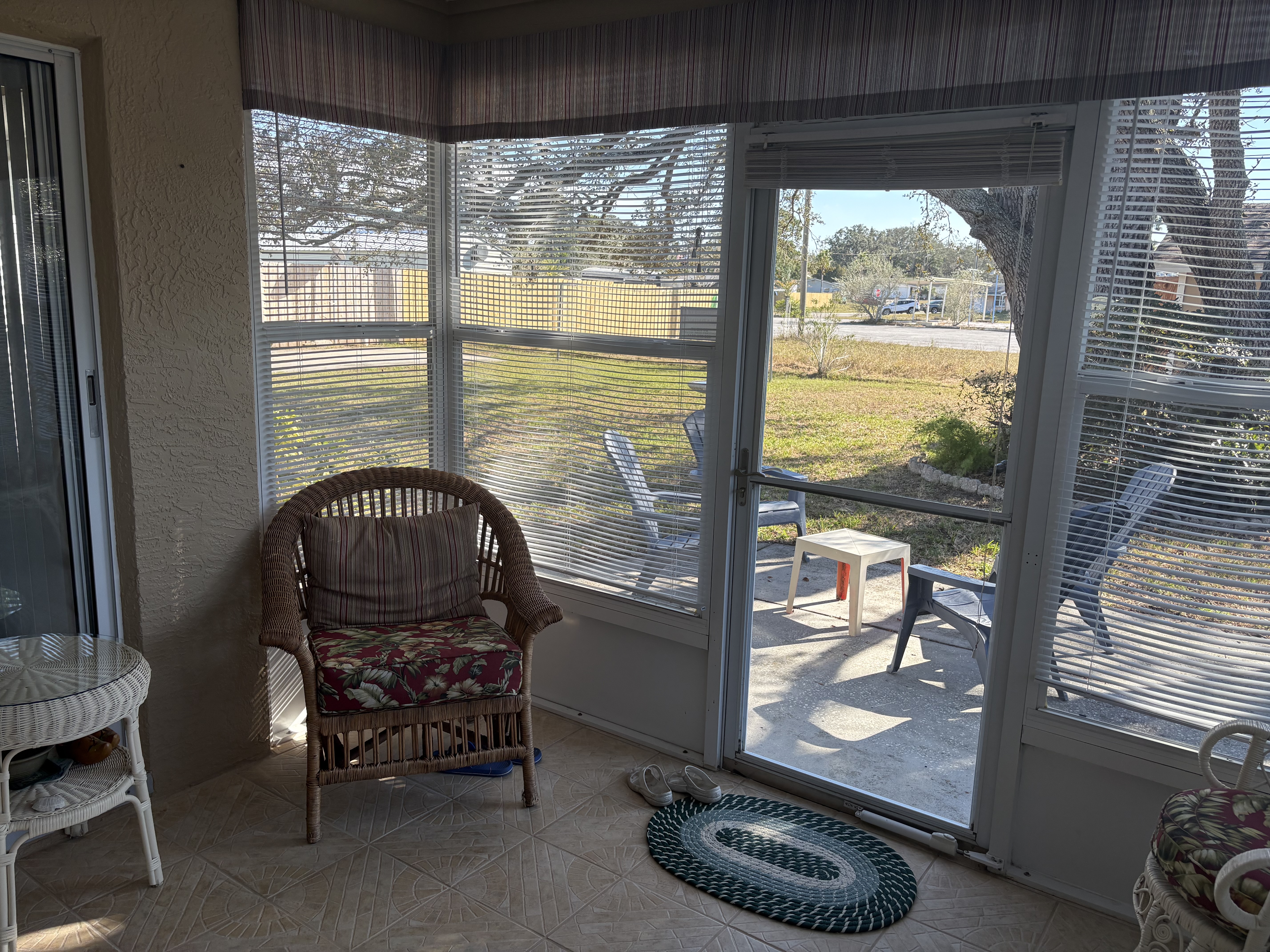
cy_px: 476
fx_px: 954
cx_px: 635
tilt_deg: -10.8
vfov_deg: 53.1
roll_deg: -1.2
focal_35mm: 26
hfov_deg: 67.3
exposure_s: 1/548
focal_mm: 5.96
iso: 50
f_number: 1.6
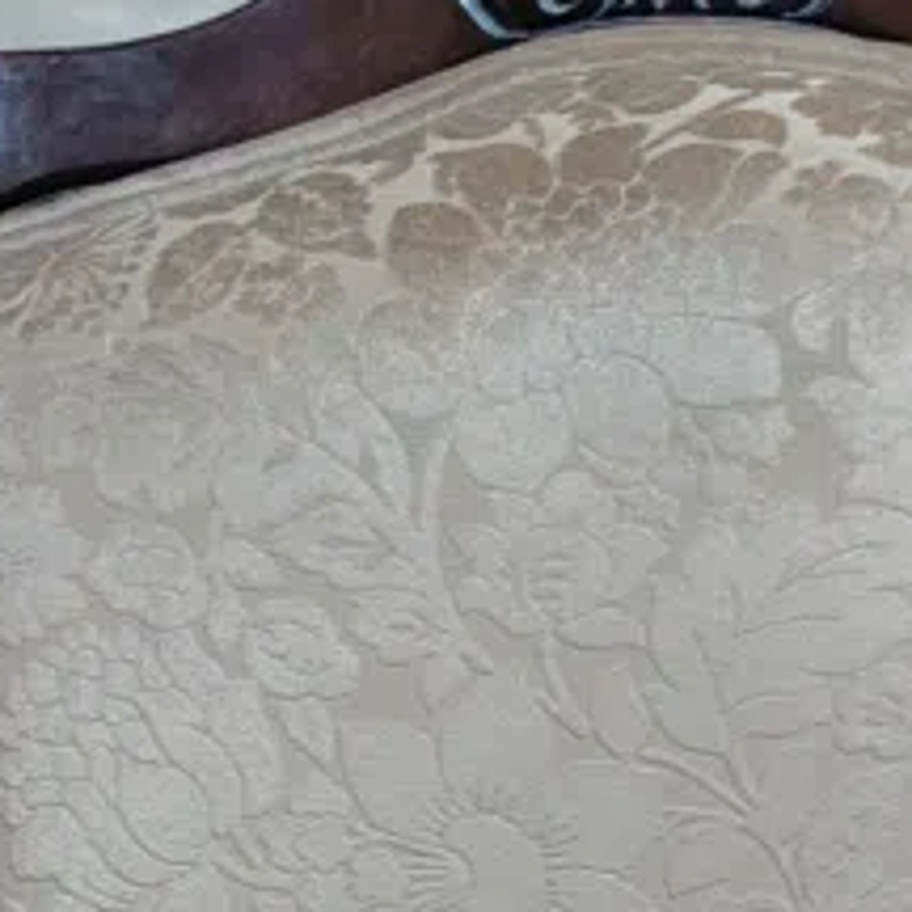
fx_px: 3994
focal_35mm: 134
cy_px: 1683
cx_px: 139
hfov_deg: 12.9
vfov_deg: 11.9
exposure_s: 1/25
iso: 1772
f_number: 1.75
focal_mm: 5.25
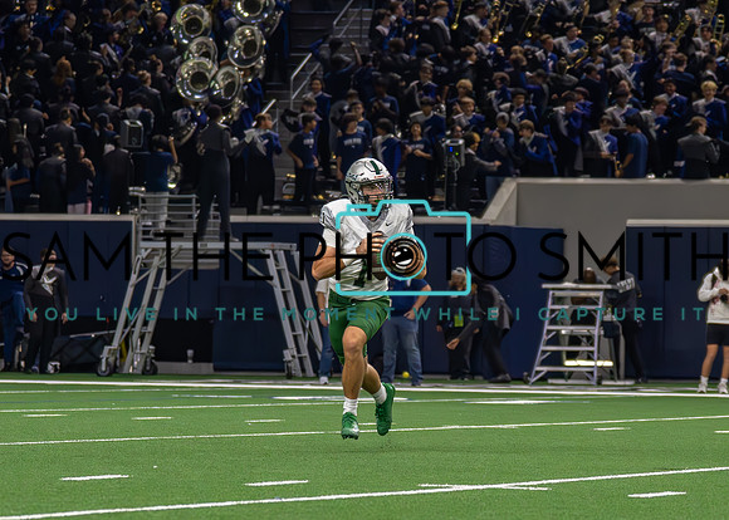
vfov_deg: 6.2
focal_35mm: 231
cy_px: 288
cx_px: 284
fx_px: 4771
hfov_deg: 8.7
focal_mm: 82
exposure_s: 1/1600
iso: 4000
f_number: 2.8
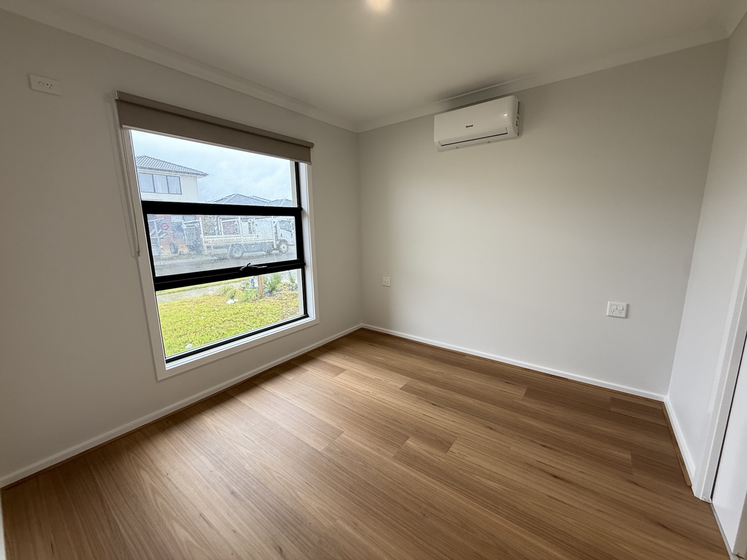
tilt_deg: -9.9
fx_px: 302
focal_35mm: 14
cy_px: 280
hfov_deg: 102.1
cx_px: 374
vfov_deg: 85.7
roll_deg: +1.0
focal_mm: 2.22
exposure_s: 1/100
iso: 125
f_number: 2.2
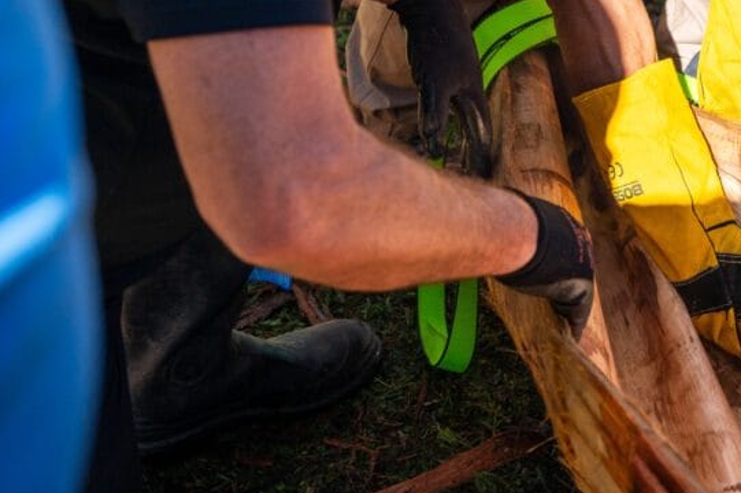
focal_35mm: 83
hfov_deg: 24.2
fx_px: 1707
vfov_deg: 16.3
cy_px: 92
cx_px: 578
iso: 400
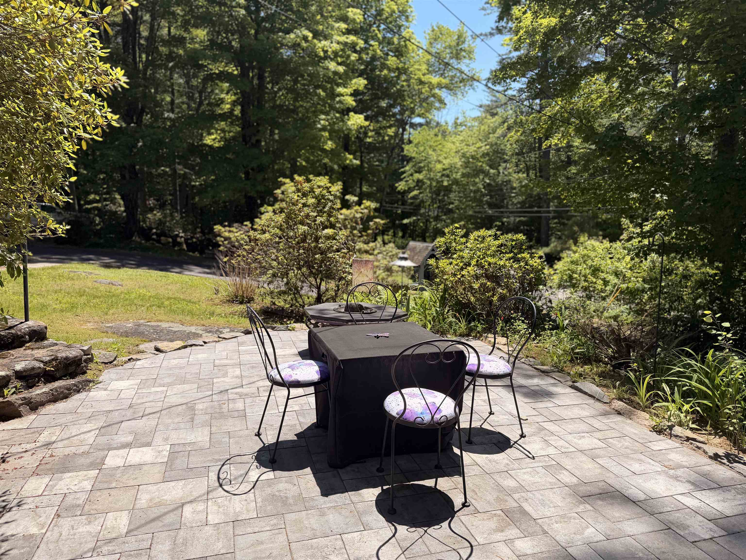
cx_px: 373
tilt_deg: -6.1
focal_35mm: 24
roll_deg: +0.7
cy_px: 280
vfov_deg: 56.8
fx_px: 517
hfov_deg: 71.6
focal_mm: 6.76
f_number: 1.78
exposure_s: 1/3425
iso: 80
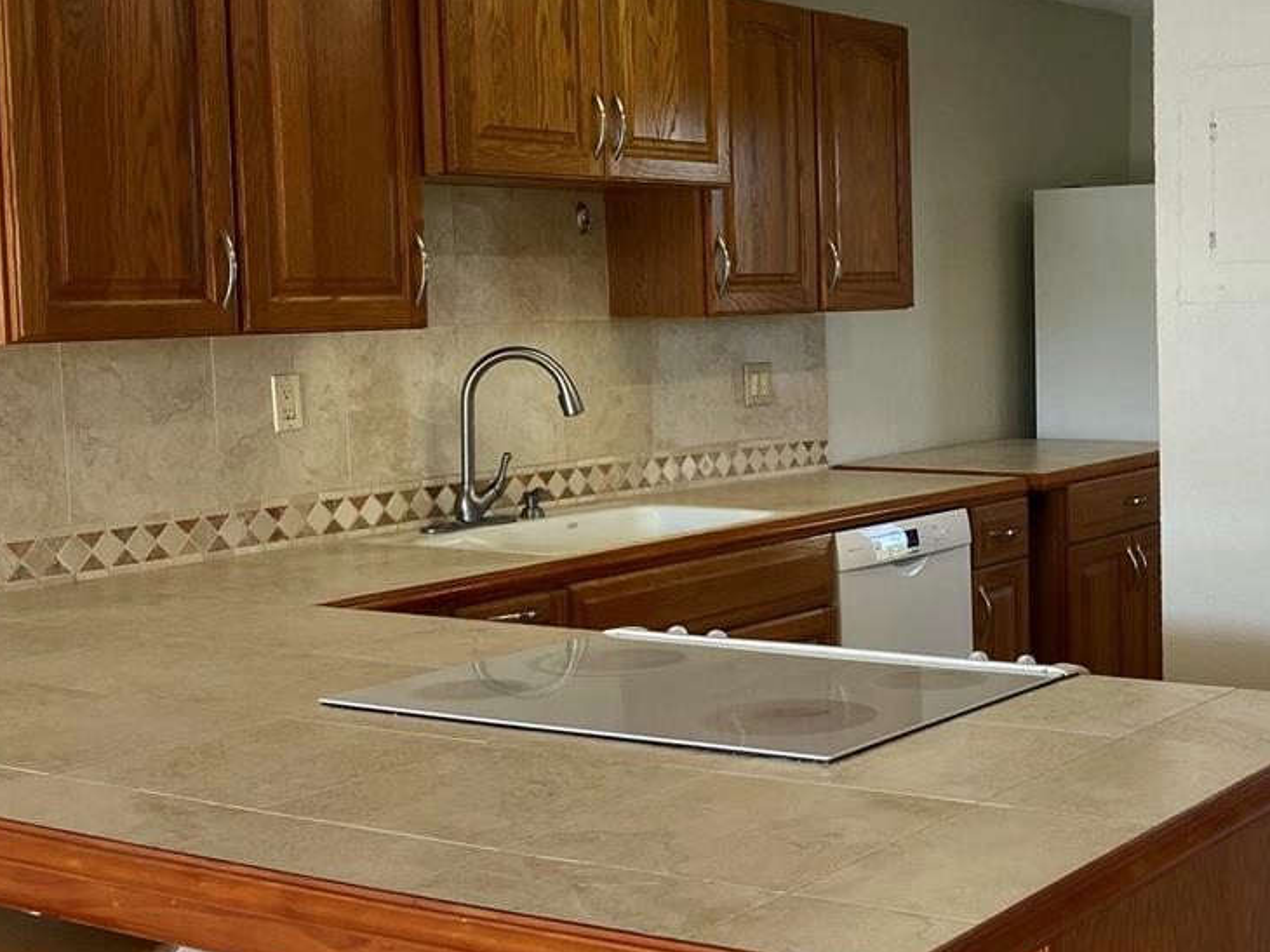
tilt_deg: -5.3
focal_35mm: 57
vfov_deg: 25.6
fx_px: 2091
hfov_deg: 32.9
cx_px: 1009
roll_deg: +0.3
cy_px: 453
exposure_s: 1/120
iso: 64
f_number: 1.8
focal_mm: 4.25
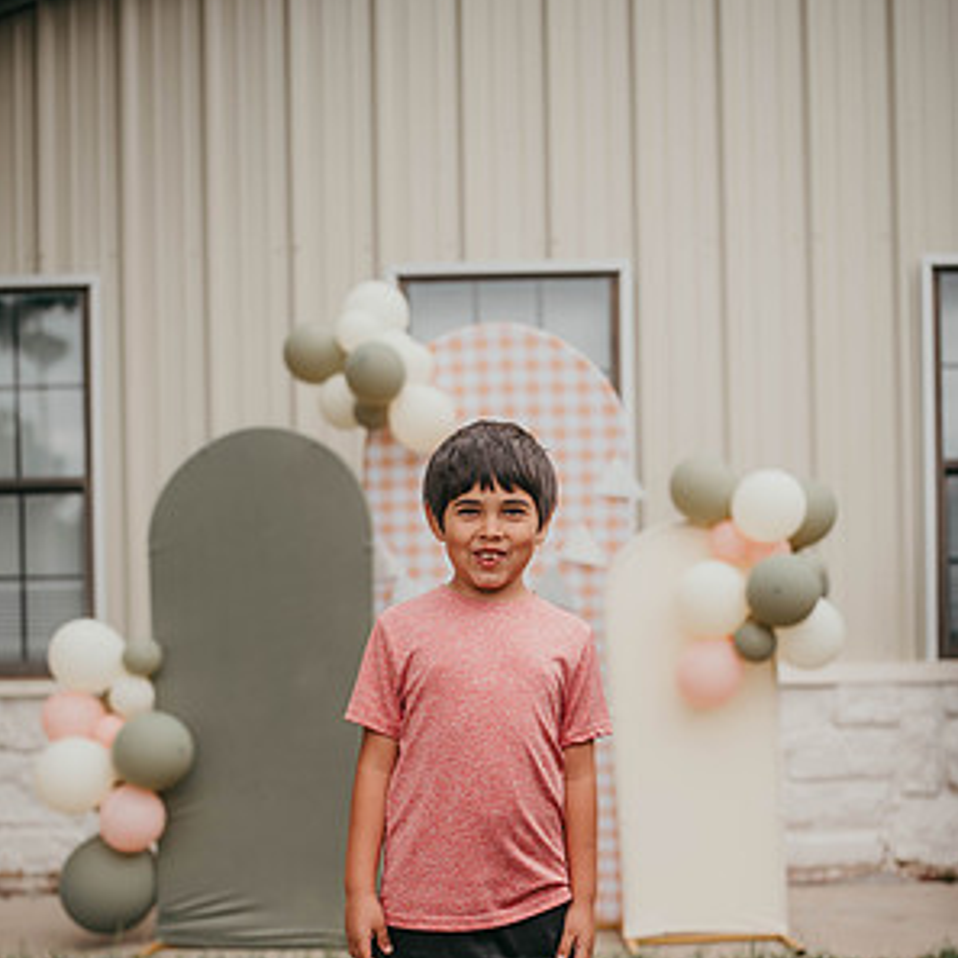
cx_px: 481
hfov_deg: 37.6
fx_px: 1409
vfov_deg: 37.1
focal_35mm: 45
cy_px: 648
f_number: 1.8
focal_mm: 35
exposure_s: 1/2000
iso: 50
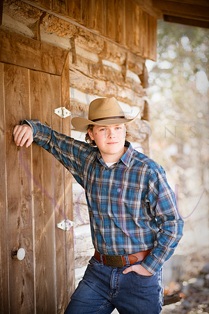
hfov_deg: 13.0
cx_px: 104
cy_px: 157
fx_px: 914
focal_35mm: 105
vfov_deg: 19.5
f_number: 3.5
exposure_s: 1/500
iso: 800
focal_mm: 105
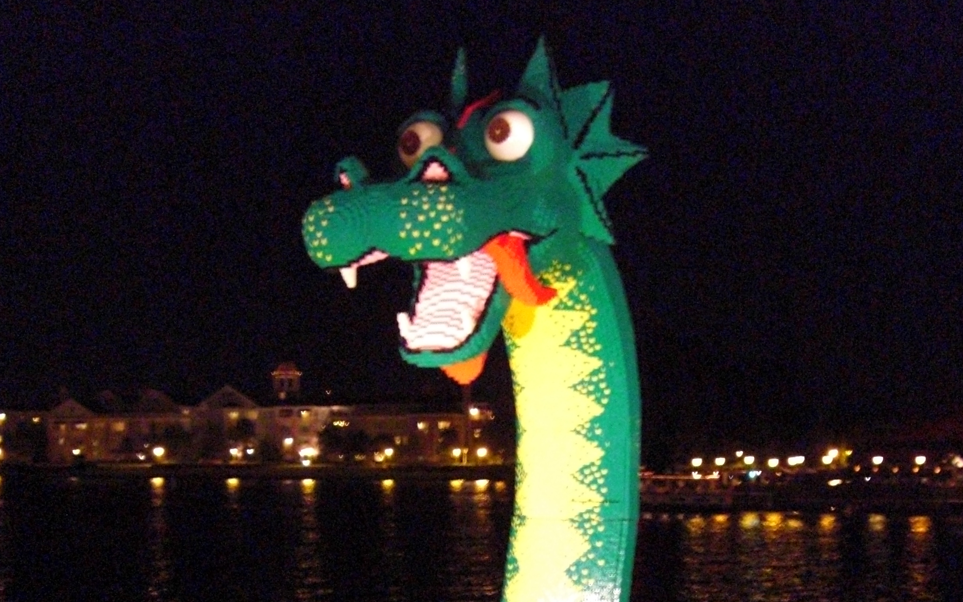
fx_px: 1417
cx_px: 482
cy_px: 507
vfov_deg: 23.5
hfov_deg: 37.5
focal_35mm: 54
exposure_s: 1/8
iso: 800
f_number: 2.7
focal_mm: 6.2
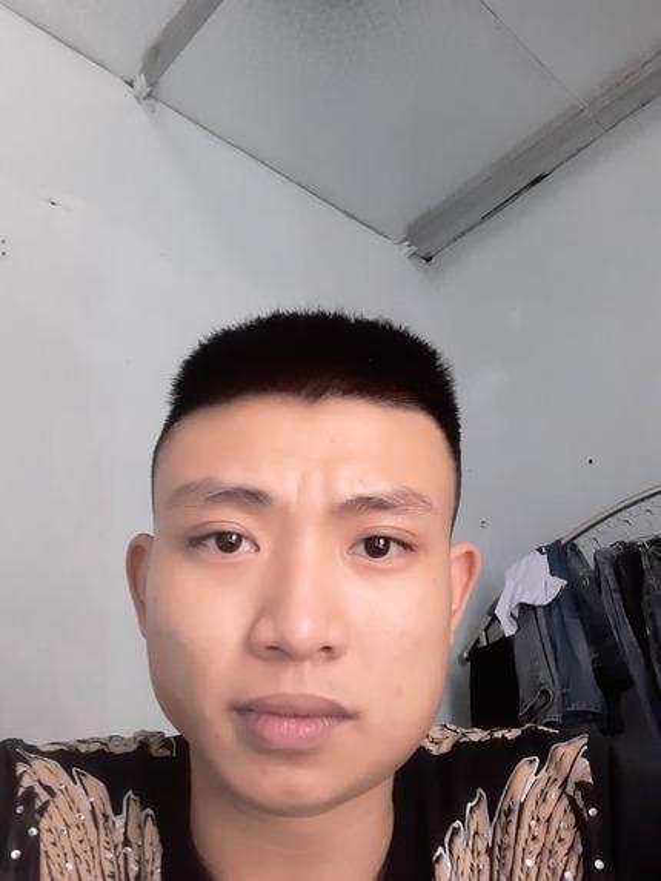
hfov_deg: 44.2
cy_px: 440
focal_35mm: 32
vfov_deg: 56.8
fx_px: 814
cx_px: 330
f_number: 2
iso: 200
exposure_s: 1/25
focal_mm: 2.66
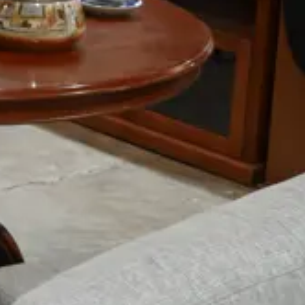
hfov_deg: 10.4
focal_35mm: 153
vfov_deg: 11.3
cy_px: 7
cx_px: -339
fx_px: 1525
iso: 250
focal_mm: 14
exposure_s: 1/60
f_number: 3.5
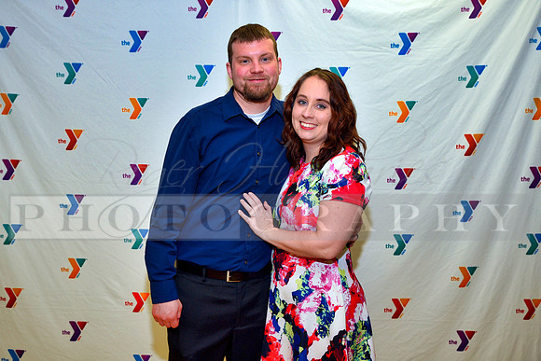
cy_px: 180
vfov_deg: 36.9
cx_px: 270
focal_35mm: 36
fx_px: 541
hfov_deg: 53.1
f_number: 5
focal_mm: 36
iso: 200
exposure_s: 1/60
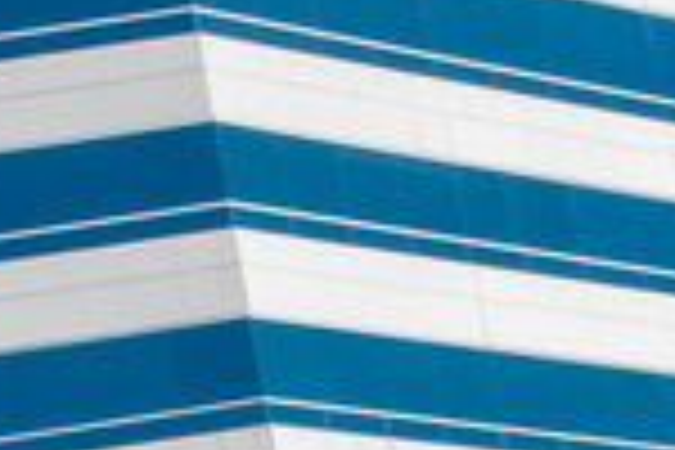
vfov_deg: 4.5
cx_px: 1224
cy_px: 1118
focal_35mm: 296
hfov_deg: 6.8
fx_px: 5550
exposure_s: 1/500
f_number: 11
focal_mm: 29
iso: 220
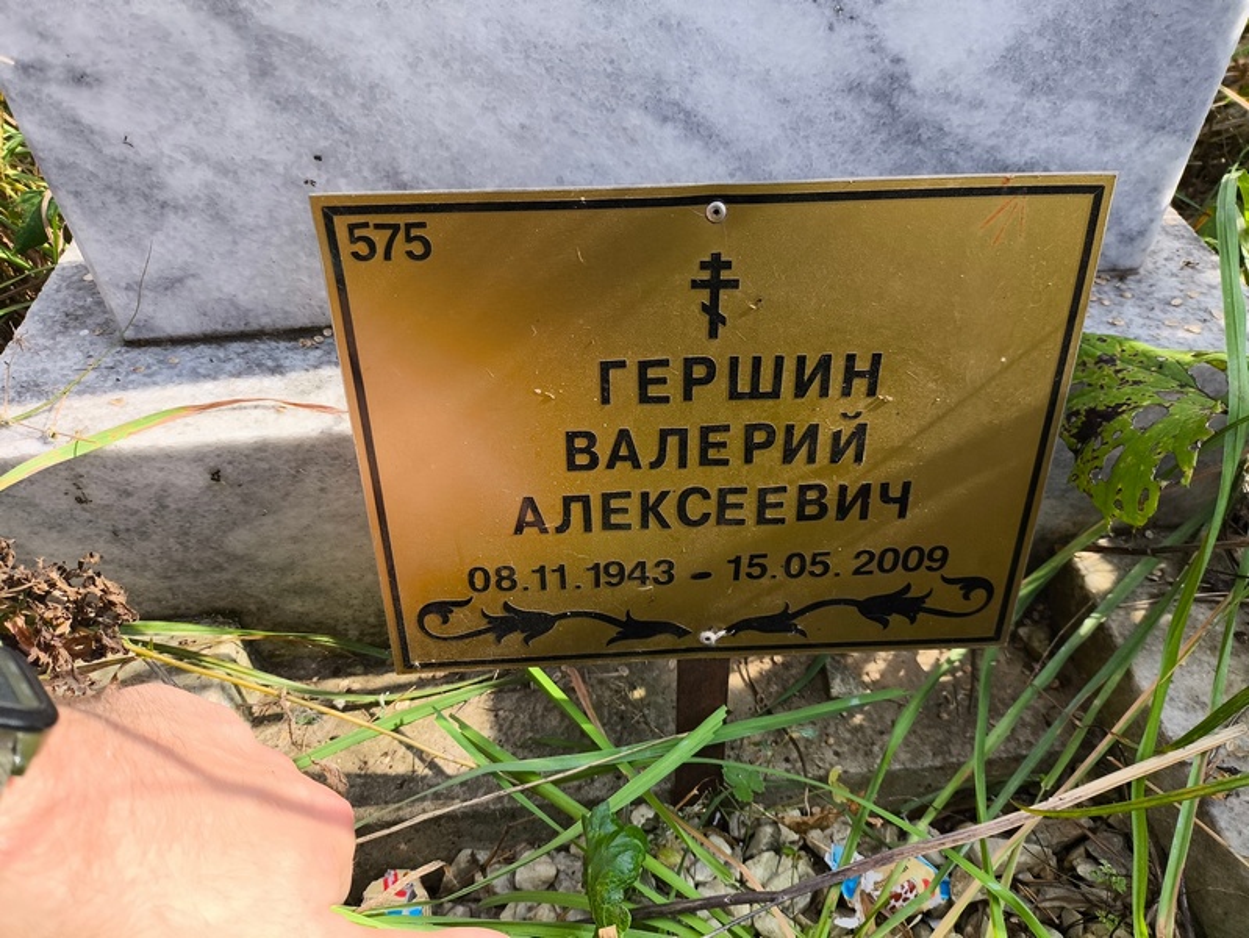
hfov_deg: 69.4
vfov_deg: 54.9
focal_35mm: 25
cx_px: 624
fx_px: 902
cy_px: 469
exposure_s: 1/763
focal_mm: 4.71
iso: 50
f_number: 1.7
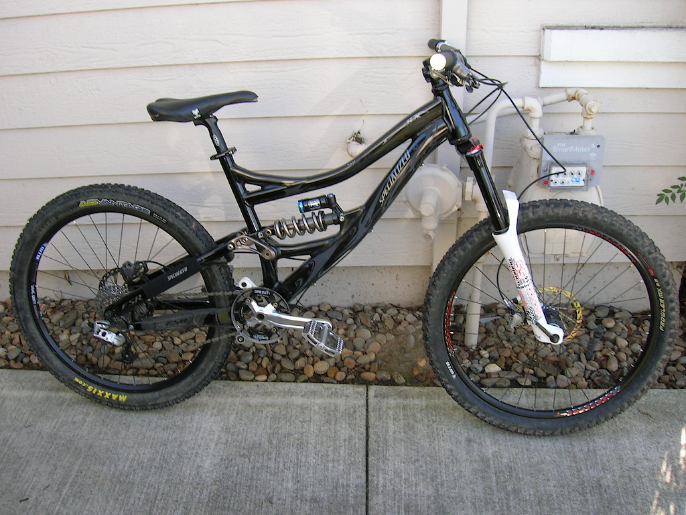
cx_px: 343
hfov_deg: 54.0
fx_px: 674
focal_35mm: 34
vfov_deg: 41.8
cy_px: 258
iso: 50
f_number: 4.9
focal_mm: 5.7
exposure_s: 1/30.7
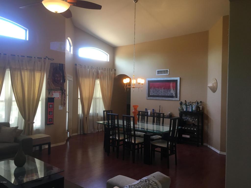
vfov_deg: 48.2
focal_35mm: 29
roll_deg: -0.7
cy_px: 94
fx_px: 210
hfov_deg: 61.7
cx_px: 126
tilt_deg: -1.9
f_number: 2.2
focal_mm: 4.15
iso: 100
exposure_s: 1/30
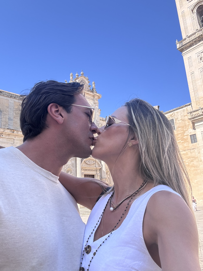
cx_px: 102
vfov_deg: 60.0
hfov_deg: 46.8
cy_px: 136
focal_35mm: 30
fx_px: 235
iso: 25
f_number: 1.9
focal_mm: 2.69
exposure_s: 1/413
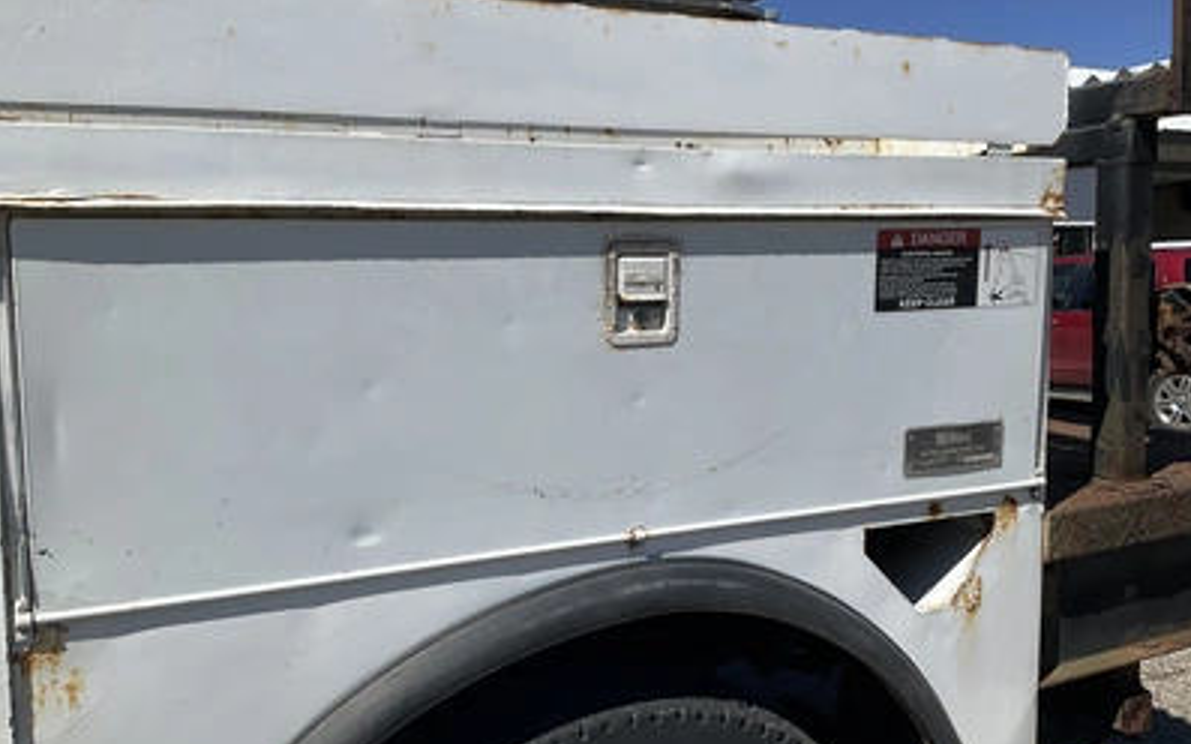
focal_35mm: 31
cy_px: 348
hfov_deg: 61.2
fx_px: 1006
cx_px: 597
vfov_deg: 40.6
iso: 25
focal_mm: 3
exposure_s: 1/3322
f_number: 1.8
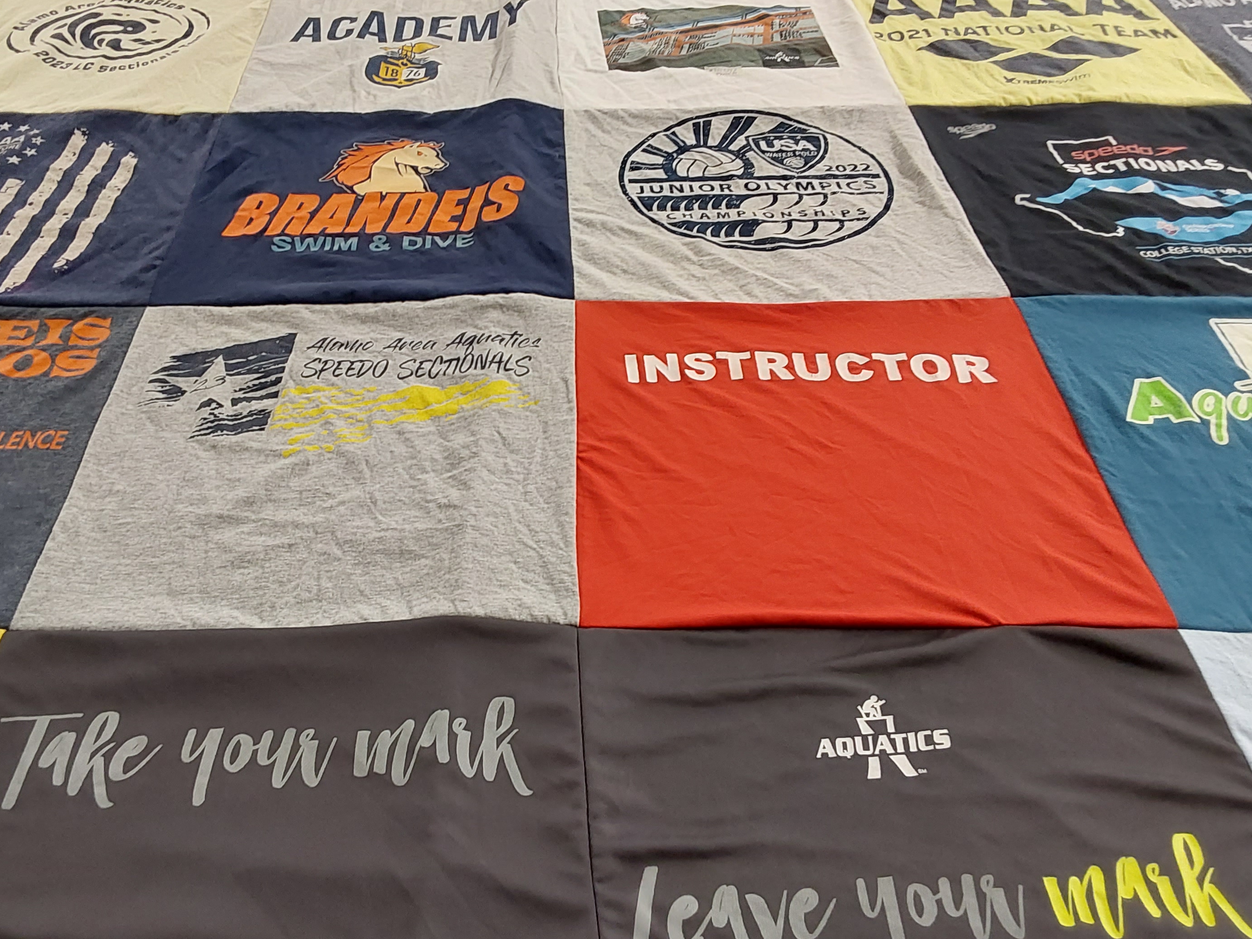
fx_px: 1194
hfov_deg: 55.1
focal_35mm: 33
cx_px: 536
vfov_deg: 42.9
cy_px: 479
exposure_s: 1/60
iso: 125
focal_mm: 2.91
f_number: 1.9
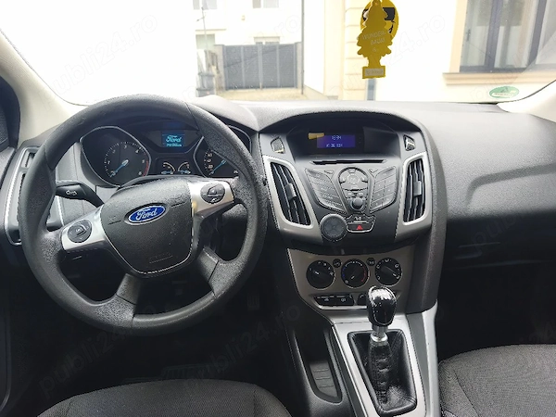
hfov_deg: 73.9
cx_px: 278
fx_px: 369
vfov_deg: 58.9
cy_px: 208
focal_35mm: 23
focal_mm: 6.18
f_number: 1.65
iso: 200
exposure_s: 1/100
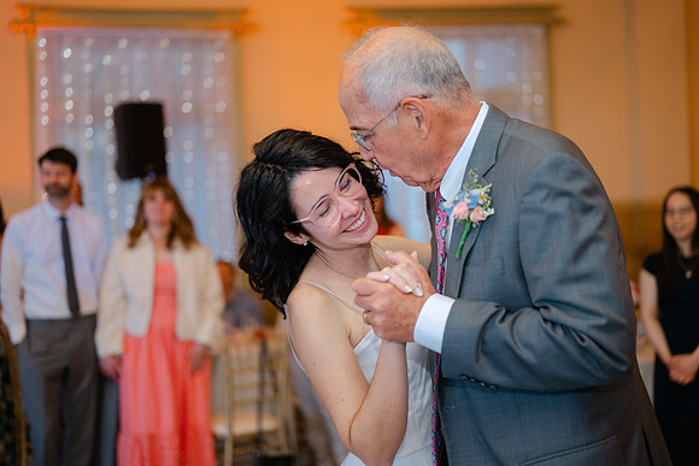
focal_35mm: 50
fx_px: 971
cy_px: 233
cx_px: 350
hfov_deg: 39.6
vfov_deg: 27.0
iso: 320
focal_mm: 50
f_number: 1.8
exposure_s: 1/125
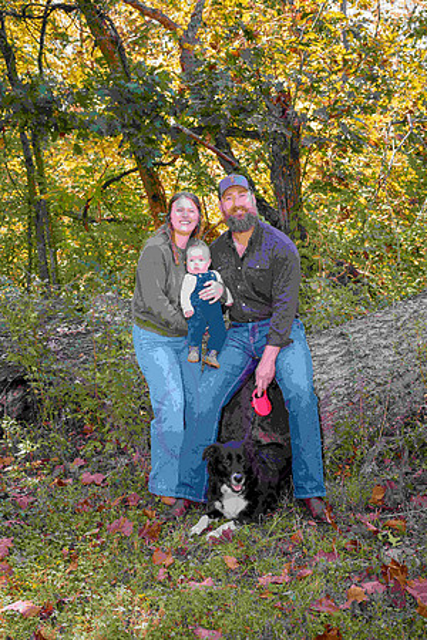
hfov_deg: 29.9
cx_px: 214
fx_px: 801
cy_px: 320
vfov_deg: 43.6
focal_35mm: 45
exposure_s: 1/400
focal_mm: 45
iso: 1600
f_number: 5
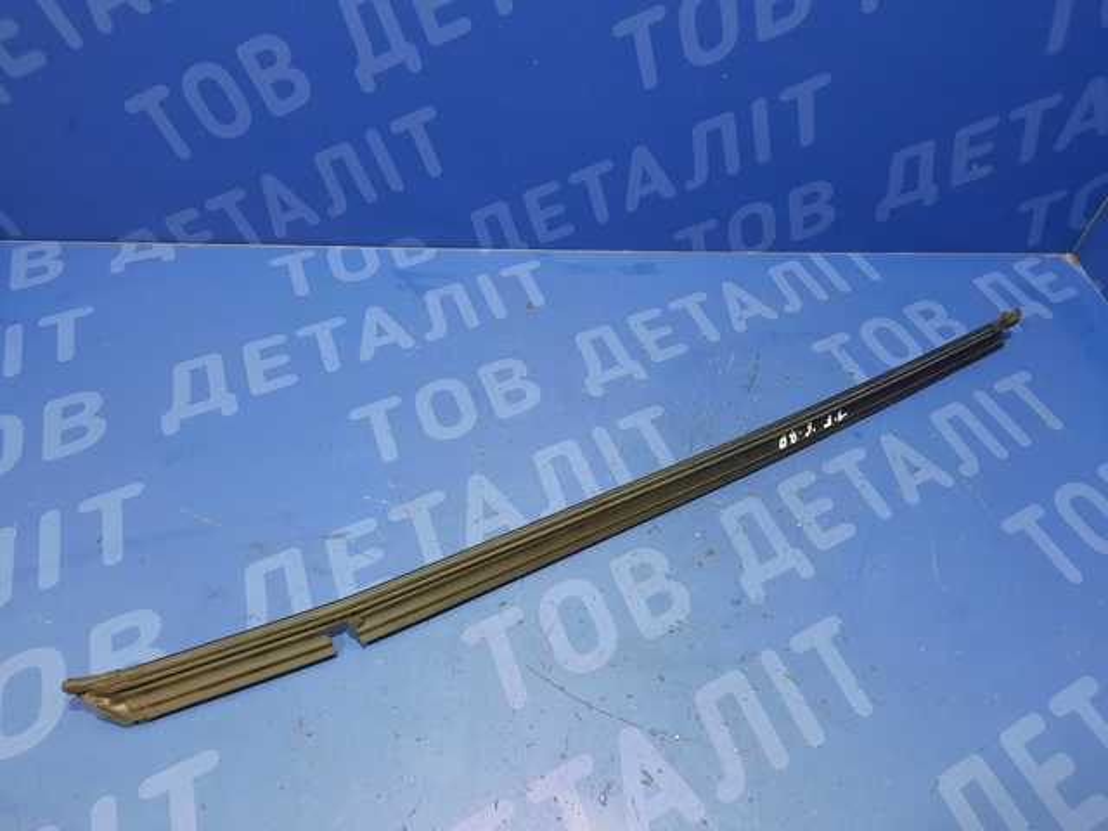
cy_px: 416
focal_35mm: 25
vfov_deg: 54.9
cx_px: 554
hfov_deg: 69.4
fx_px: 800
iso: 320
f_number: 2
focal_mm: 4.6
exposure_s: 1/33
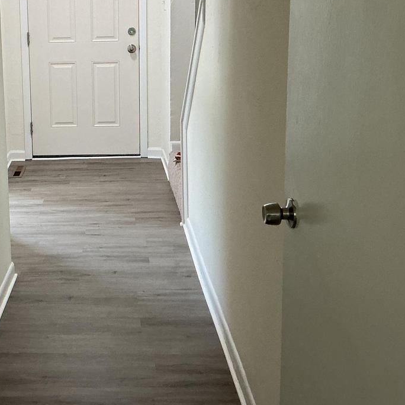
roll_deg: +2.1
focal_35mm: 54
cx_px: 76
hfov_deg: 30.8
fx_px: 715
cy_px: 121
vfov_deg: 31.3
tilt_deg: -10.2
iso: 100
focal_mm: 3
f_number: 1.8
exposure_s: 1/60
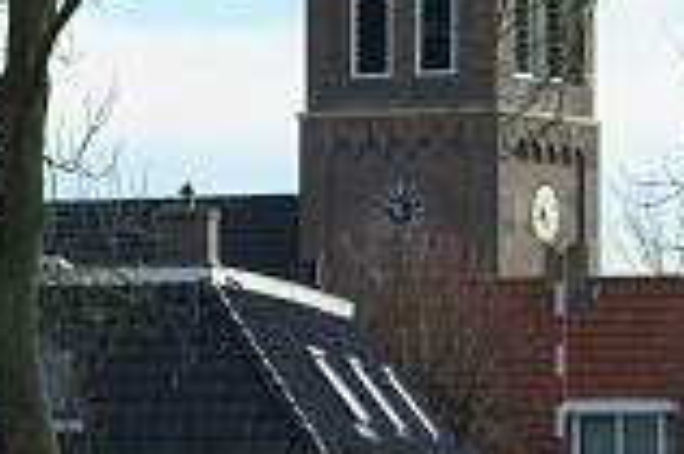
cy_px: 322
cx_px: 394
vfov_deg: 3.6
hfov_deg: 5.3
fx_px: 7326
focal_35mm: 386
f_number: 6.7
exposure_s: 1/1500
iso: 800
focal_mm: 90
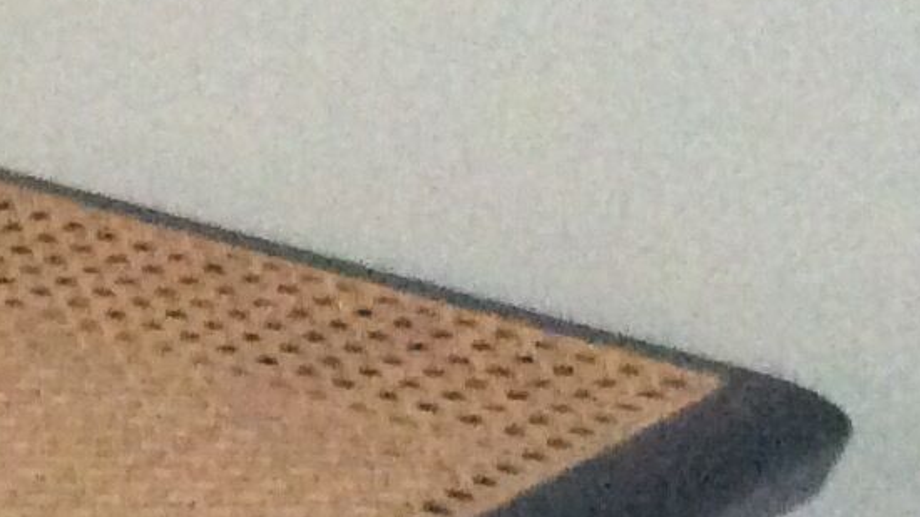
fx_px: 4000
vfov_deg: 7.3
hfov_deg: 12.5
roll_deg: -2.0
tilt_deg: -23.3
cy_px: 604
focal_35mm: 164
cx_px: -450
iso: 500
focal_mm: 3.3
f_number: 2.4
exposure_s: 1/17
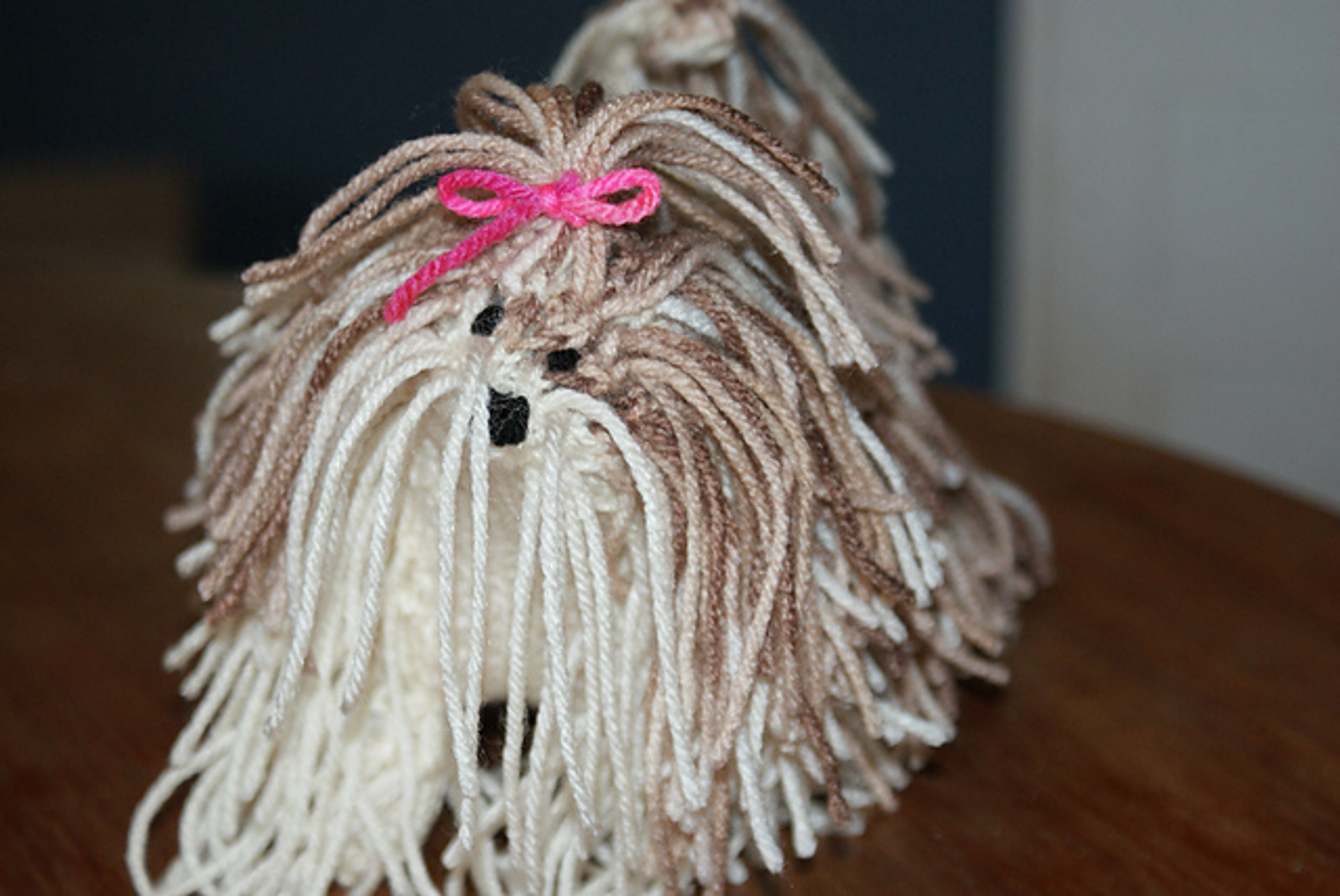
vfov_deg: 13.1
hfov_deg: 19.4
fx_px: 3912
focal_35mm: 105
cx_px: 670
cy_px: 448
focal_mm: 70
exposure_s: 1/125
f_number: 5.6
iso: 400
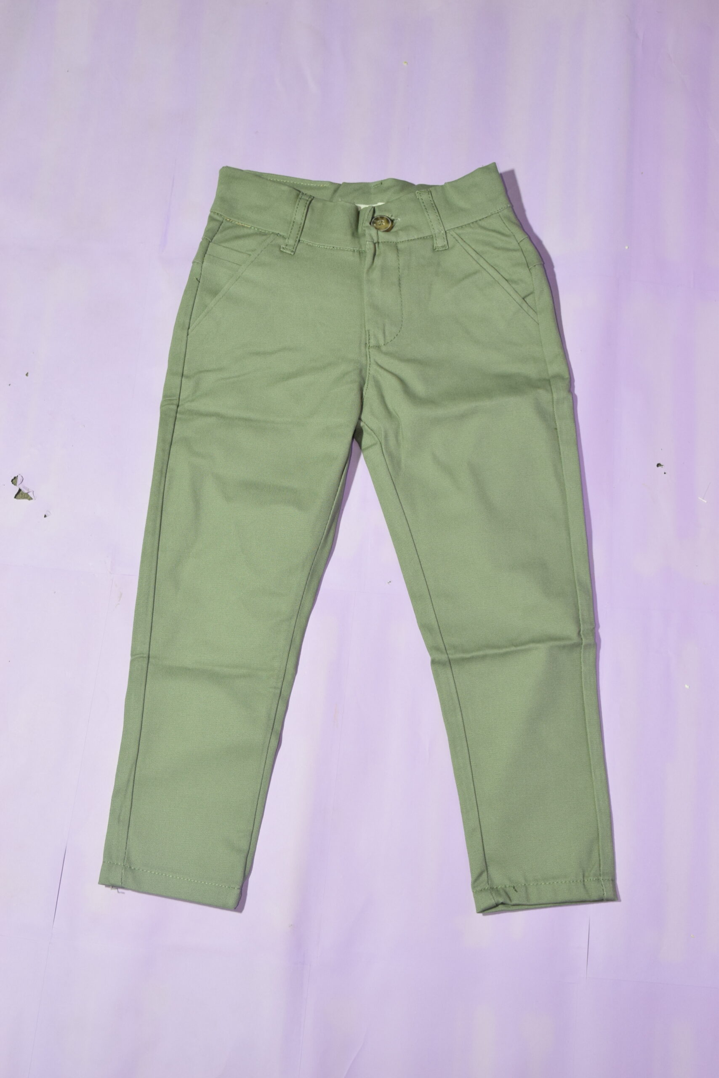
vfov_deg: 43.6
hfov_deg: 29.9
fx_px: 1347
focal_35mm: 45
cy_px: 539
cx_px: 360
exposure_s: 1/100
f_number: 8
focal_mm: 30
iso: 800
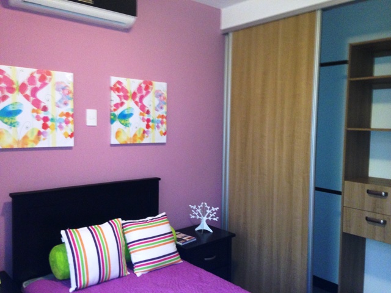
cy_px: 146
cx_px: 196
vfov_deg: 42.9
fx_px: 373
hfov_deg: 55.4
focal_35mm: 33
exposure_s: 1/17
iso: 250
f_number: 2.4
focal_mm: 4.12
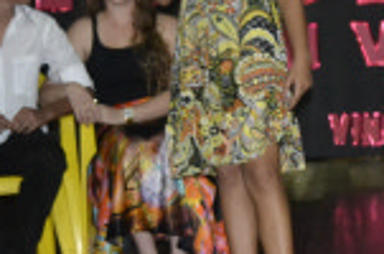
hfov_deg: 10.3
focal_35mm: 199
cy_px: -22
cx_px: 394
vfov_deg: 6.8
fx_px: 2118
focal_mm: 40
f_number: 4.5
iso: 3200
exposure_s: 1/60
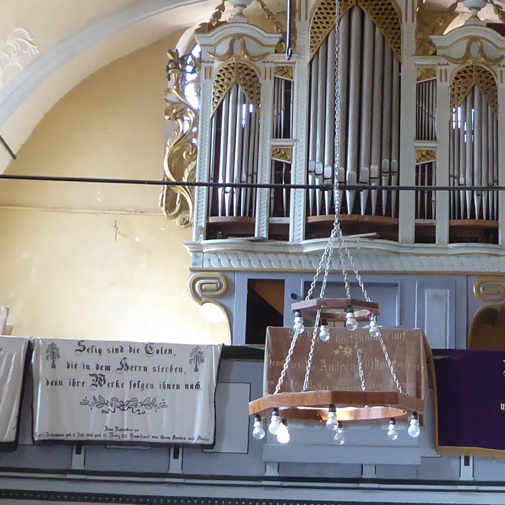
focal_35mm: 84
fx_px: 1386
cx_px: 360
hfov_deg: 20.5
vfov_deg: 20.6
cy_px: 298
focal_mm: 4.3
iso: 400
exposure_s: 1/50
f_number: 3.3
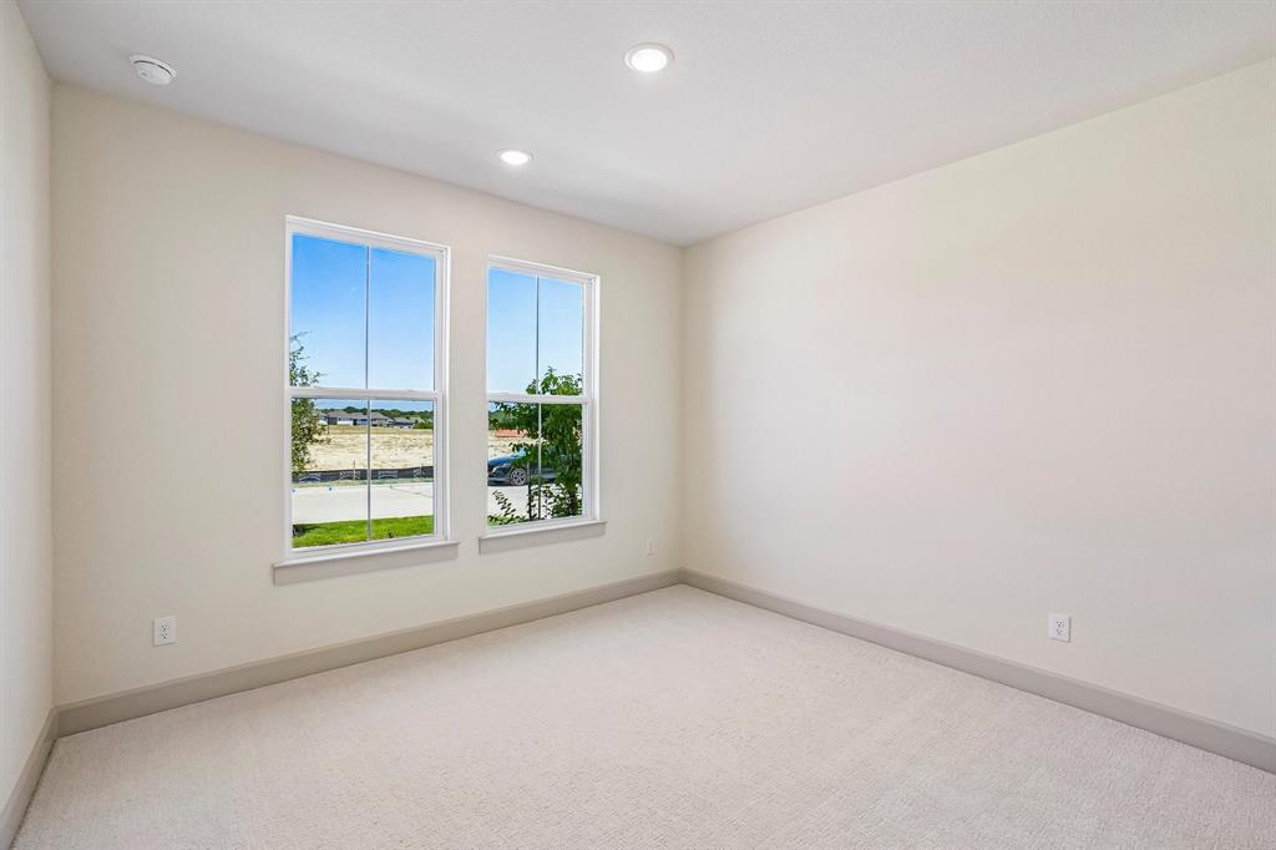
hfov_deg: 100.4
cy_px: 425
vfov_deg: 77.3
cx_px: 638
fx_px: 531
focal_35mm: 15
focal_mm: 10
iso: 400
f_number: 8
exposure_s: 1/200
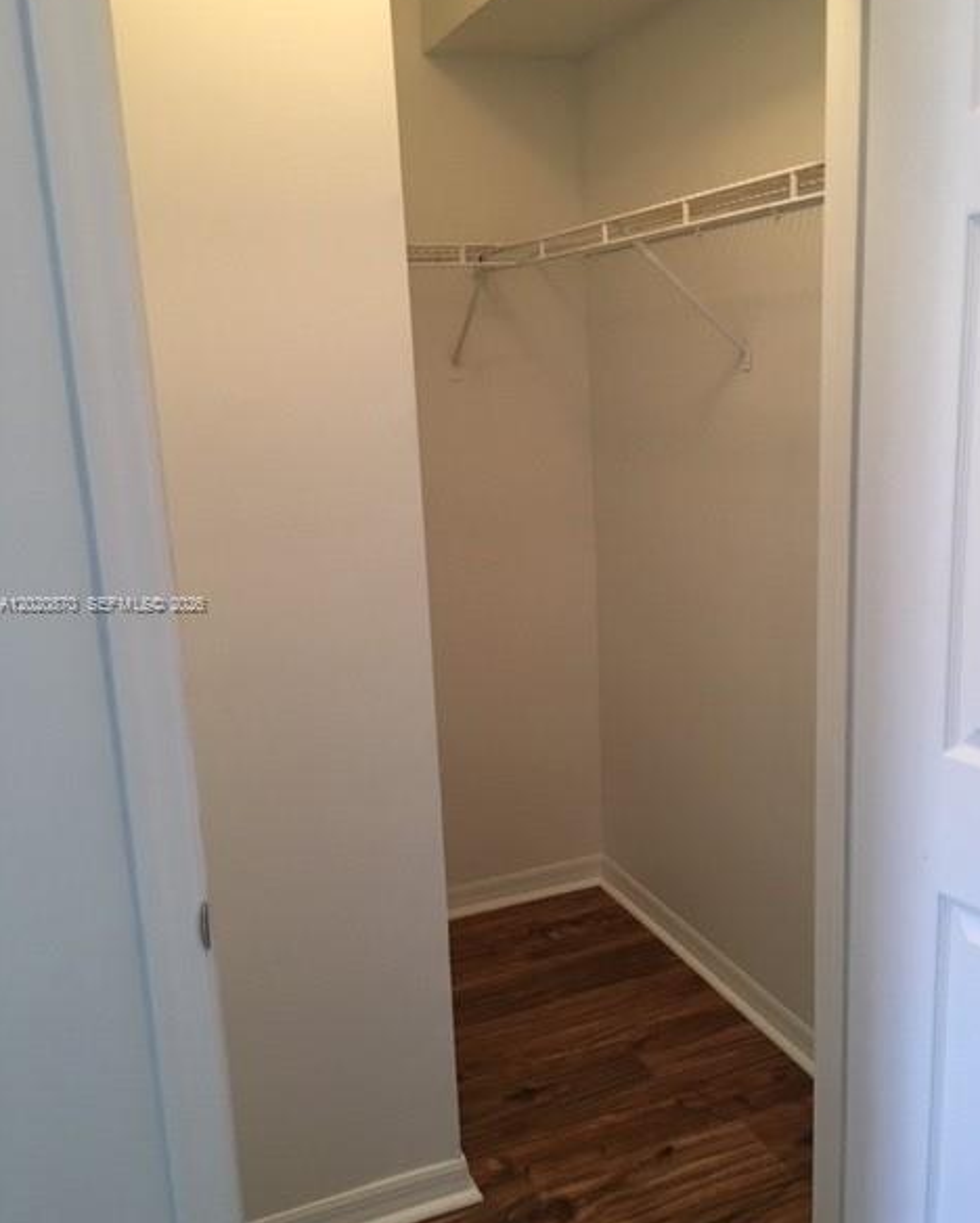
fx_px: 1123
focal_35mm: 31
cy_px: 605
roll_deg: +3.0
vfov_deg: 57.1
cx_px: 498
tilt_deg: -11.7
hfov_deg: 47.2
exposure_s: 1/15
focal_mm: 4.15
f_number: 2.2
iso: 80
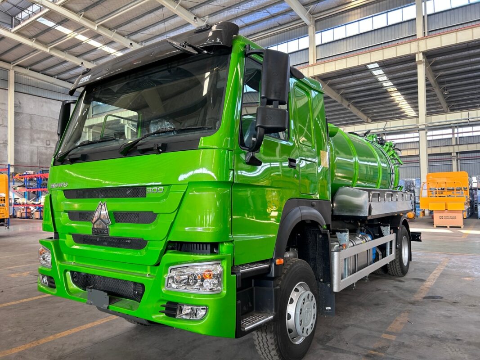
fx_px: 360
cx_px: 240
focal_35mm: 26
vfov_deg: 53.1
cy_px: 180
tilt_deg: +1.5
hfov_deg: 67.3
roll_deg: +1.7
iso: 100
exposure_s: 1/121
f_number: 1.5
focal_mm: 5.7
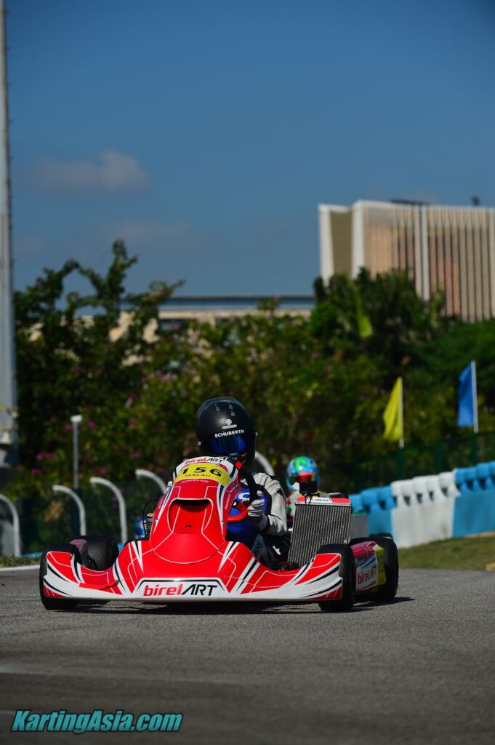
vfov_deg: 13.7
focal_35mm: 150
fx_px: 3099
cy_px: 372
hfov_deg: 9.1
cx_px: 248
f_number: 4
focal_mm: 150
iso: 100
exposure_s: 1/1600
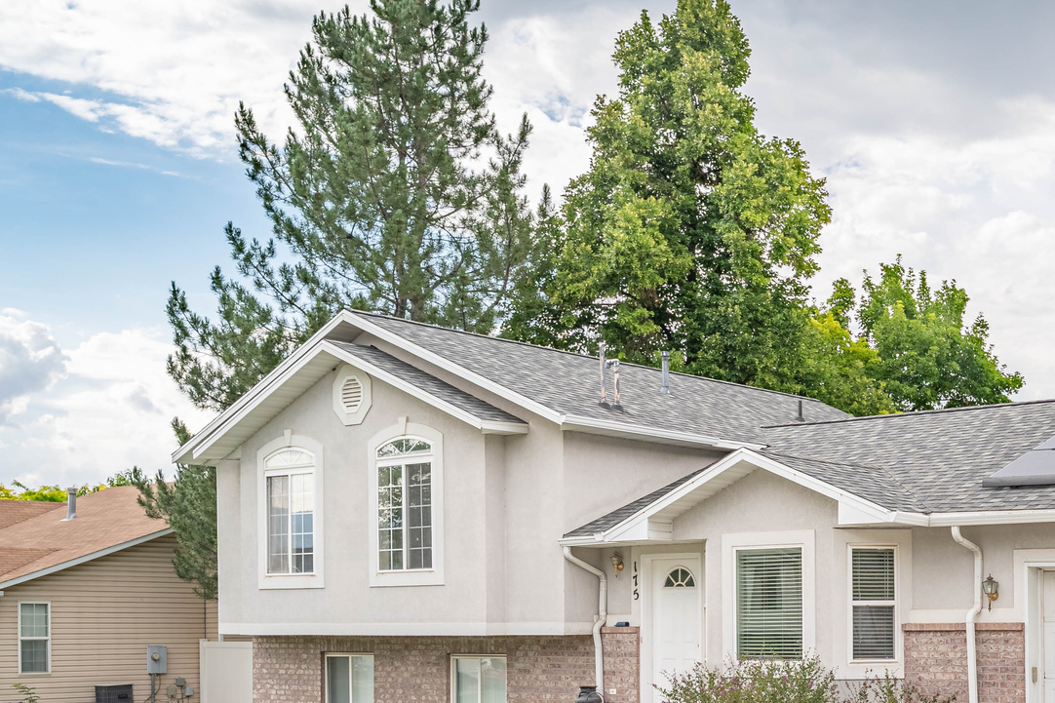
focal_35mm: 53
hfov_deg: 35.0
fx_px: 1553
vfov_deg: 24.7
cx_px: 987
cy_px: 645
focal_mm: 28
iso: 100
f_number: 8
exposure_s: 1/1000
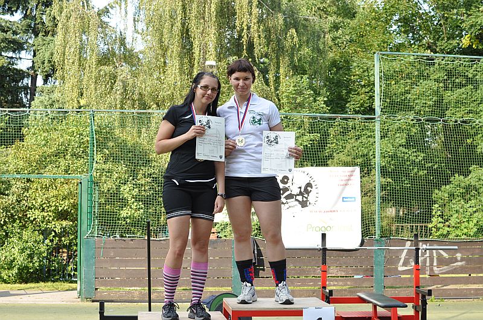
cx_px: 242
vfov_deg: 25.7
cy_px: 160
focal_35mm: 52
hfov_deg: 37.9
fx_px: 703
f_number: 6.3
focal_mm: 35
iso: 400
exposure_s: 1/200
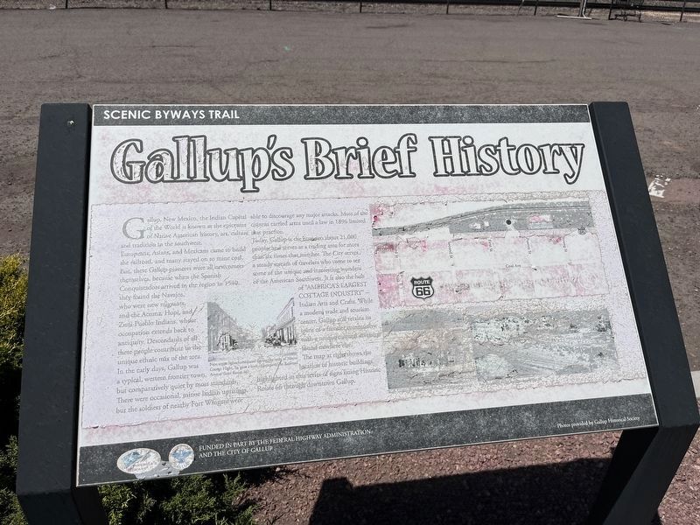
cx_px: 350
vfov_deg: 53.1
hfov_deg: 67.3
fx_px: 526
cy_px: 262
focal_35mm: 26
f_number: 1.6
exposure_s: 1/15152
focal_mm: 5.1
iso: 50
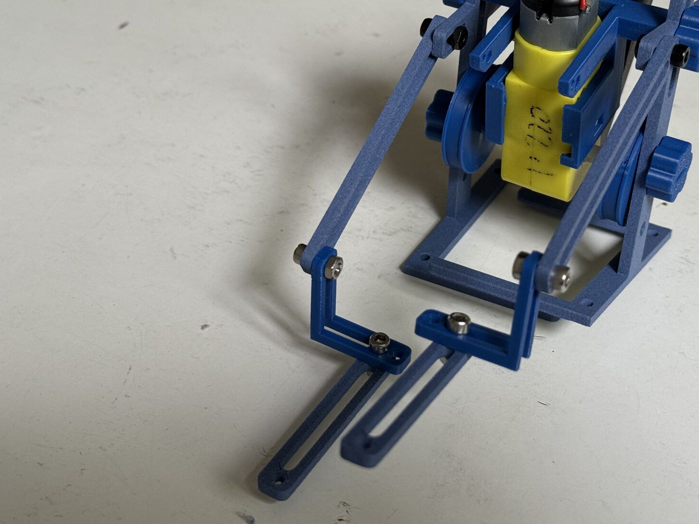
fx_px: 1272
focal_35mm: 63
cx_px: 365
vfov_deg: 23.2
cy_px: 183
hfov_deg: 30.7
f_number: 1.78
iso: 125
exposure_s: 1/60
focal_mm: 6.76
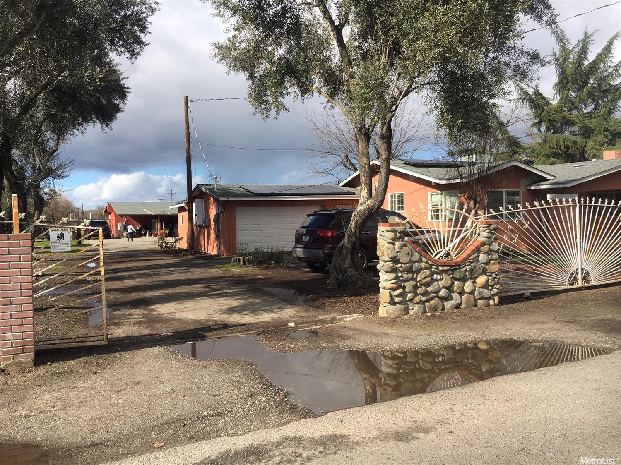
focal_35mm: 29
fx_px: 520
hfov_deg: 61.7
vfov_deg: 48.2
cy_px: 232
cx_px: 310
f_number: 2.2
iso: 25
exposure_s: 1/1374
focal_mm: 4.15
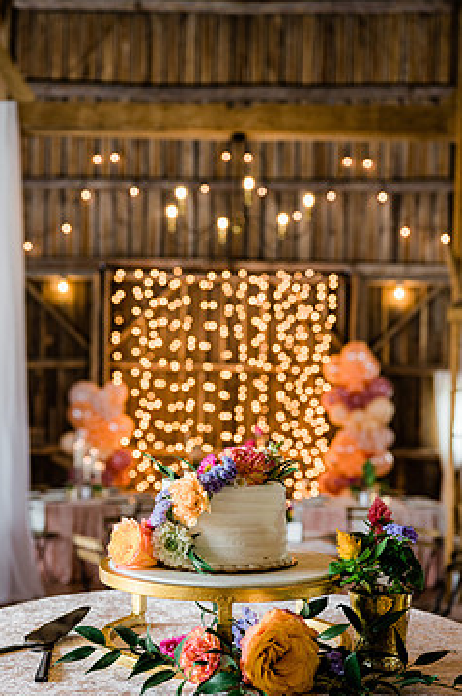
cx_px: 206
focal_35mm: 45
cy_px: 429
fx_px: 869
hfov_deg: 29.8
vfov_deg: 43.4
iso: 500
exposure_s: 1/200
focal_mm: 36
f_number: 3.5
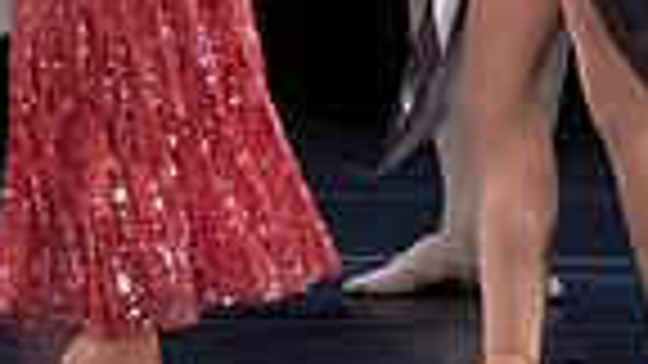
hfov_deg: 1.3
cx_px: 171
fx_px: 29021
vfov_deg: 0.7
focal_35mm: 1689
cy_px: -321
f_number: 14
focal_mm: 400
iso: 12800
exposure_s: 1/320
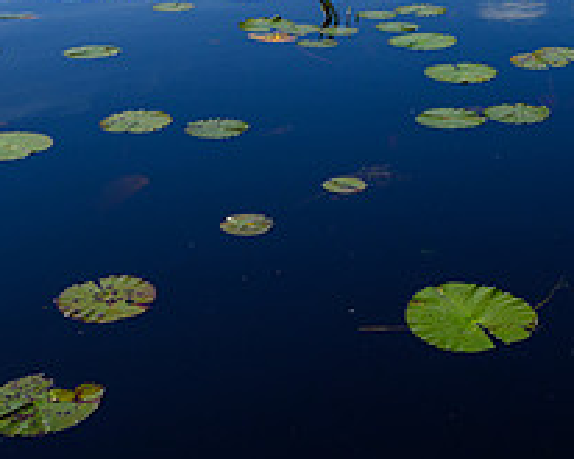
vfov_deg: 20.8
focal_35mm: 71
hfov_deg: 26.6
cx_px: 382
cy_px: -15
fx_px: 1207
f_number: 11
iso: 160
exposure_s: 1/500
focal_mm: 26.5
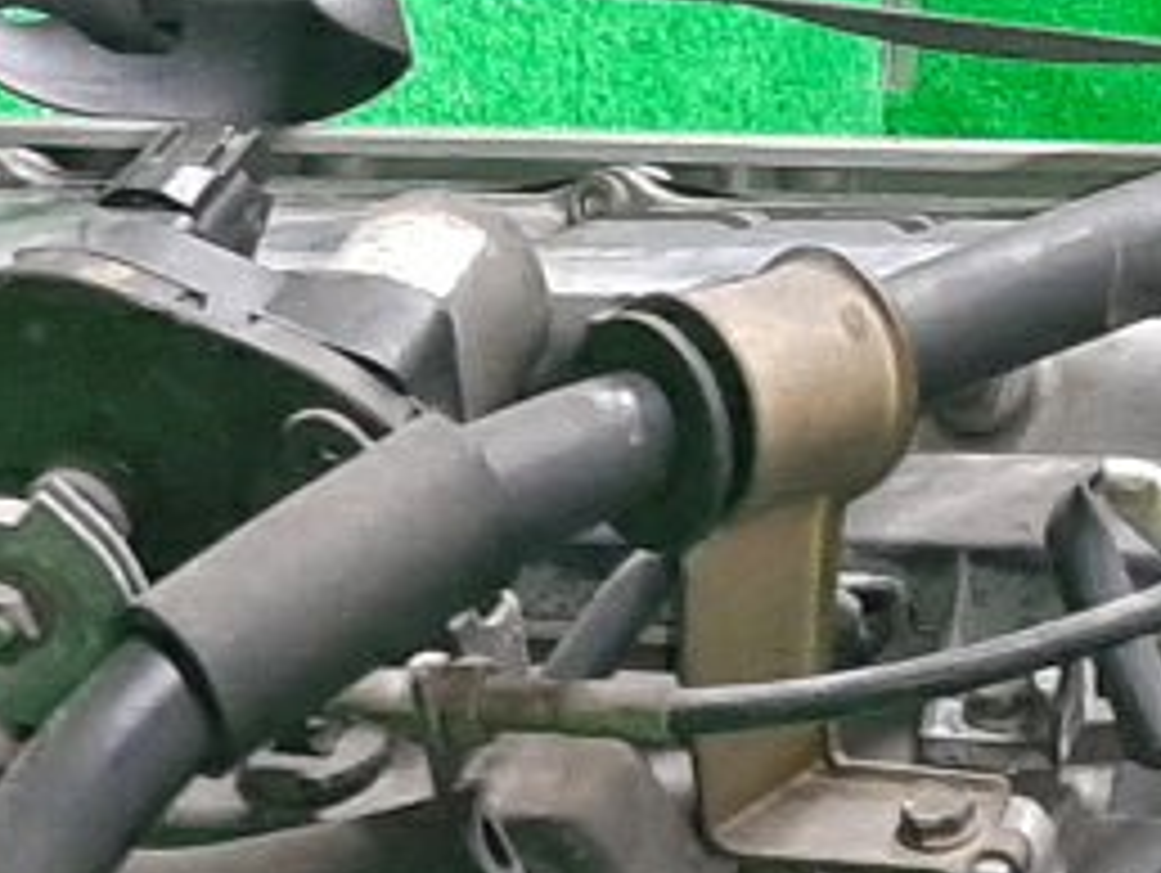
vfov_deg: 9.6
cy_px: 1746
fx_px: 4868
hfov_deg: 13.6
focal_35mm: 145
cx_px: 450
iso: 184
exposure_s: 1/33
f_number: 1.7
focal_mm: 3.93
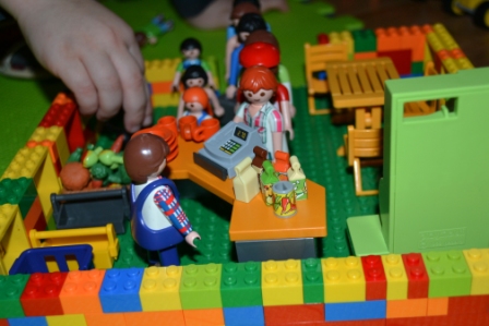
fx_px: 571
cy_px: 163
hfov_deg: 46.4
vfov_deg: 31.9
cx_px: 244
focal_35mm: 42
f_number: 4.5
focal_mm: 28
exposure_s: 1/60
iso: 280
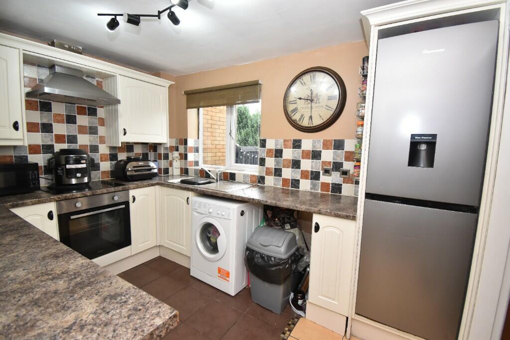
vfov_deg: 77.3
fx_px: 213
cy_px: 170
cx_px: 255
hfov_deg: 100.4
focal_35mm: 15
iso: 900
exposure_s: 1/125
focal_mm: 10
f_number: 4.5
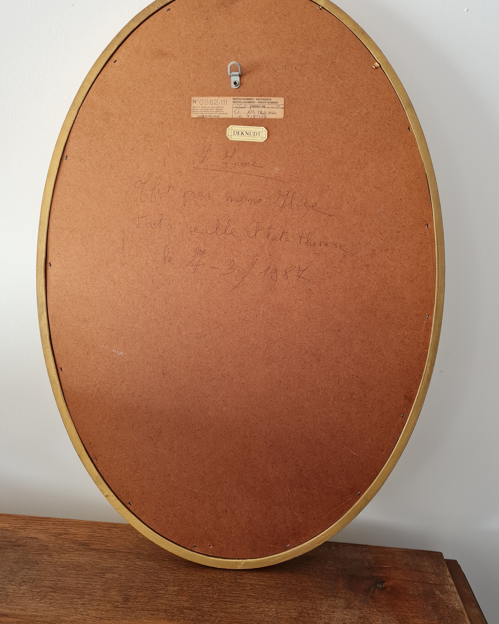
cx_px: 251
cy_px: 290
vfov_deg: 62.1
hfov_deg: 51.5
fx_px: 517
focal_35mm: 28
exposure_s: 1/100
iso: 200
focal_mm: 5.4
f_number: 1.8
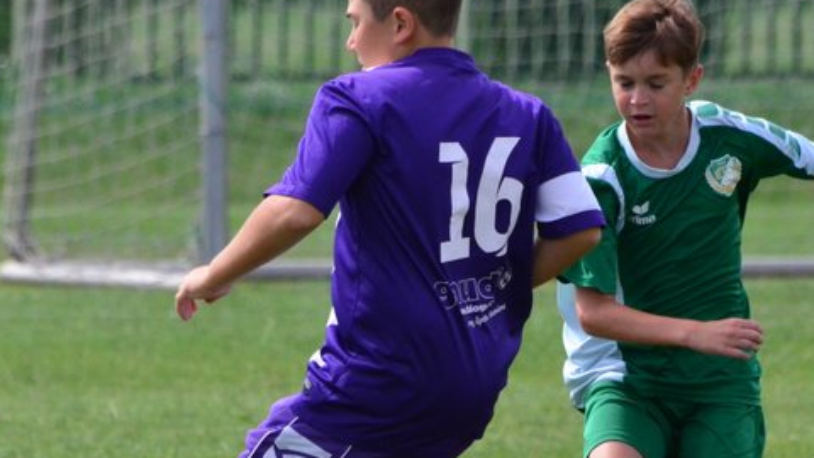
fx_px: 19037
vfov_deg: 1.4
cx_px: 505
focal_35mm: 882
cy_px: 371
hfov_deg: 2.4
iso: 2500
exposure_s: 1/4000
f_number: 8
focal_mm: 300
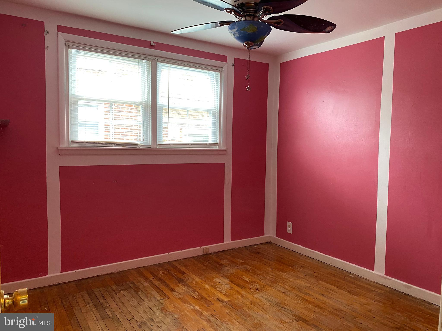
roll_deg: -0.4
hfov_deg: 67.3
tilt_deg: -3.5
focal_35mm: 26
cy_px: 166
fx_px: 332
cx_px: 221
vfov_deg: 53.1
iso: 160
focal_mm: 4.25
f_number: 1.8
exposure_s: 1/60
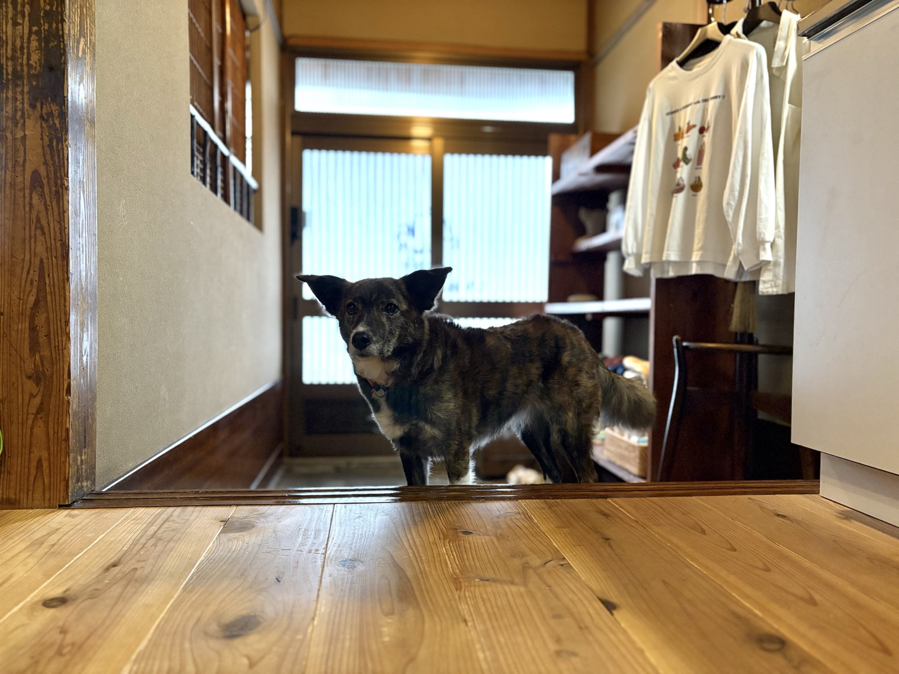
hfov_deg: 67.3
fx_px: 675
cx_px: 450
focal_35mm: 26
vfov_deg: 53.1
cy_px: 337
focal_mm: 5.96
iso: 320
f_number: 1.6
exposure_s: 1/50
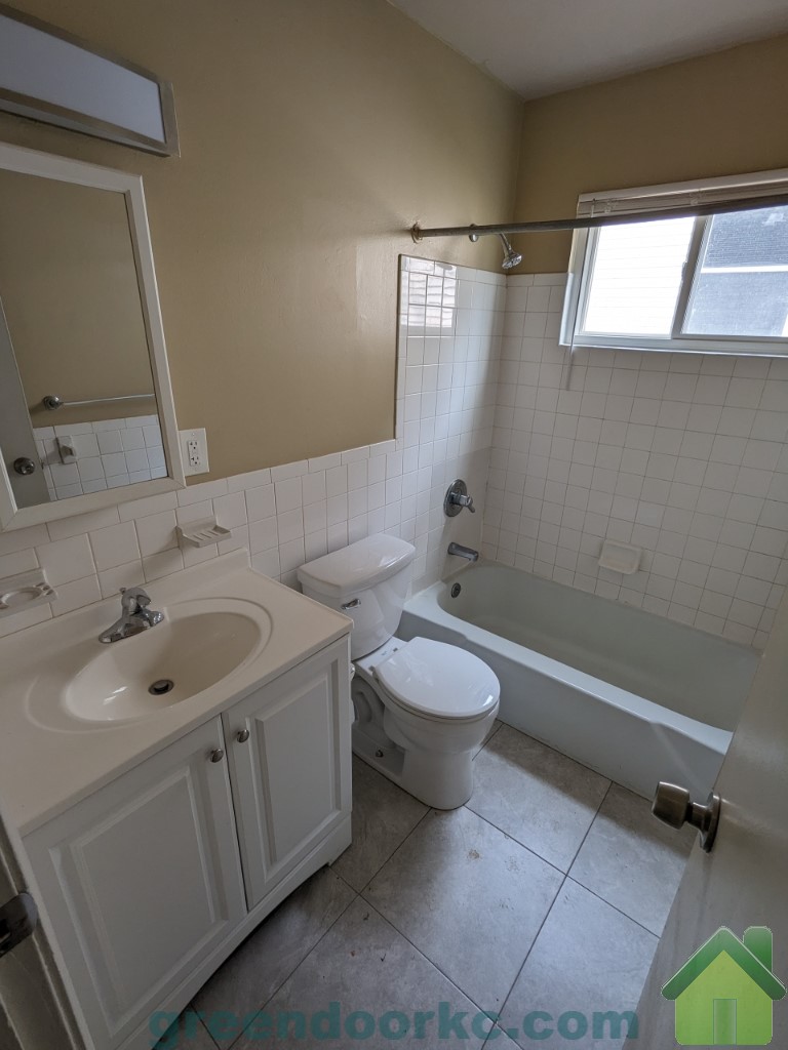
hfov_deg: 78.1
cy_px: 525
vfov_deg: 94.5
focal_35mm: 16
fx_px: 486
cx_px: 394
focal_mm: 2.35
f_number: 2.2
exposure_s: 1/44.5
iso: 50
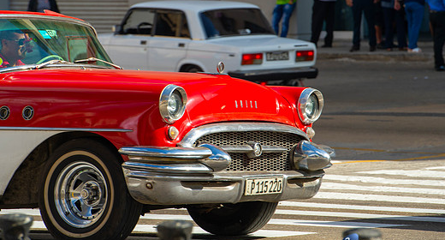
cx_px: 213
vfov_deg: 4.7
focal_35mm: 248
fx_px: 2897
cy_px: 90
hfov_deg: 8.8
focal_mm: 200
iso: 100
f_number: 8
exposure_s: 1/250
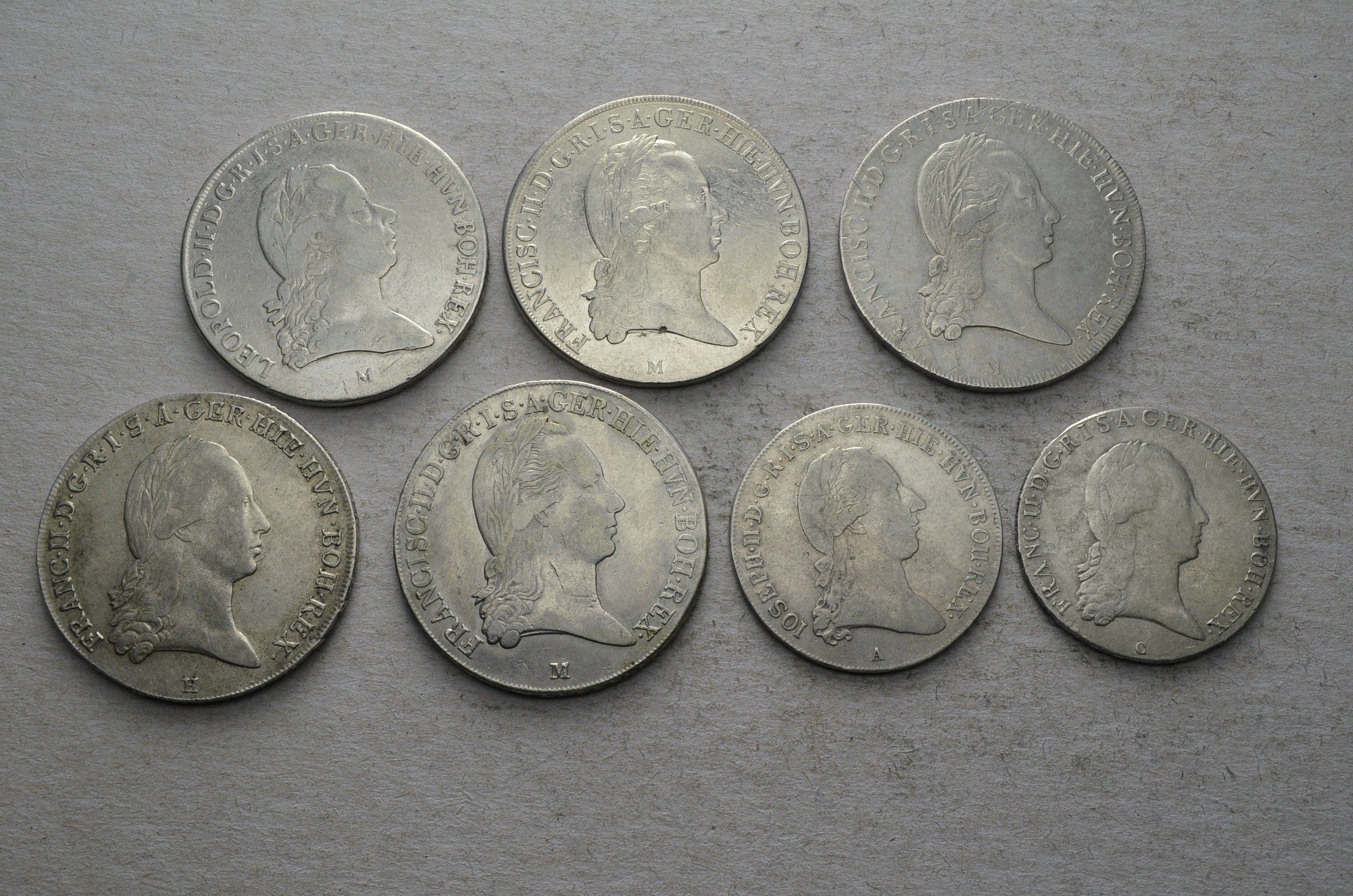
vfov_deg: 34.1
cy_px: 448
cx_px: 676
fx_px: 1463
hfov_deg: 49.6
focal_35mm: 39
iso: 400
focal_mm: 26
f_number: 14
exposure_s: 1/250
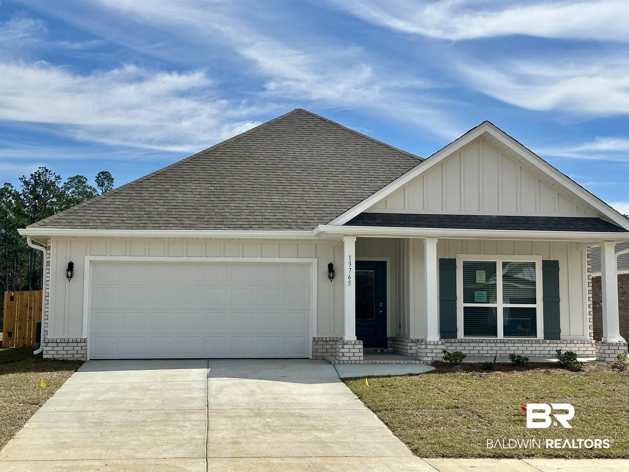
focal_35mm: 48
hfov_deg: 39.7
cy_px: 236
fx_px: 872
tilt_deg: +5.2
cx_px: 314
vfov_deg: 30.3
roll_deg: -0.2
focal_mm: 6.86
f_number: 1.78
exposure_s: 1/5882
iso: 64
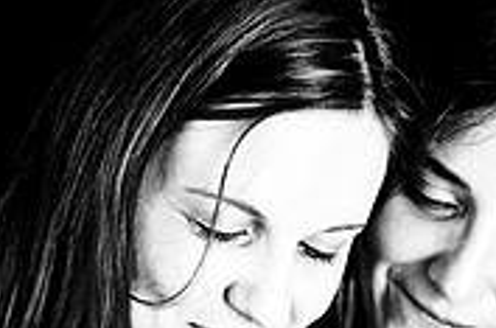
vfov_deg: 9.6
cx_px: 213
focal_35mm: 138
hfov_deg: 14.9
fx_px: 1896
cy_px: 470
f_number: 2.8
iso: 200
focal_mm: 28
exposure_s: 1/60
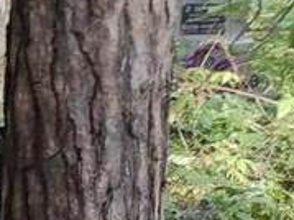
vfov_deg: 9.8
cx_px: -471
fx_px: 1265
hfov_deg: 10.7
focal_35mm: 149
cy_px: 238
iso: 189
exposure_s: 1/120
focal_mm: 4.77
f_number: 1.75
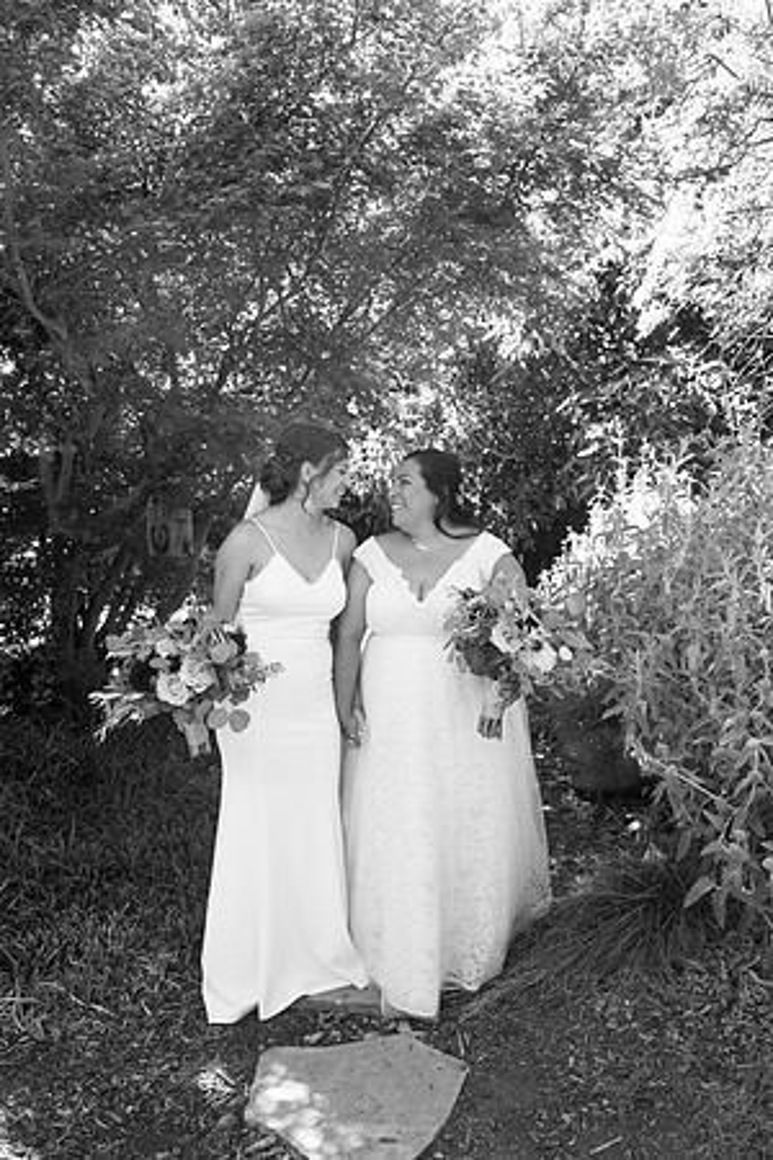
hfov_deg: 49.6
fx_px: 837
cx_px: 386
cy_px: 580
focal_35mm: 26
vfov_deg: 69.4
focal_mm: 26
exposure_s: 1/400
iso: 640
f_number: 5
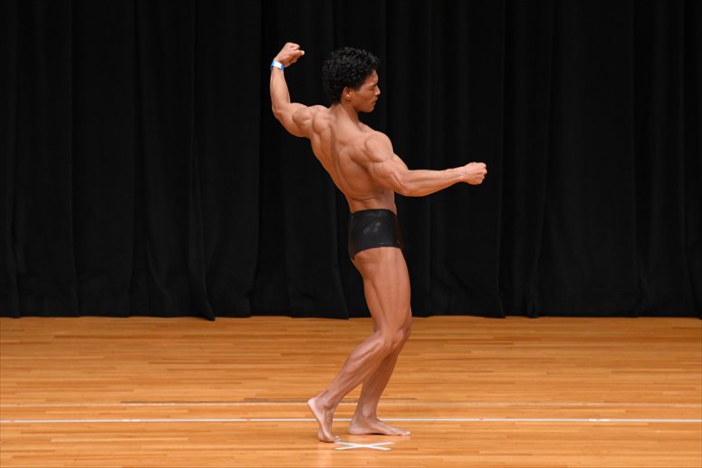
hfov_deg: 7.2
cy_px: 234
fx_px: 5555
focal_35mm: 285
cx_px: 351
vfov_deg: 4.8
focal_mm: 190
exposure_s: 1/400
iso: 3200
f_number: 5.6
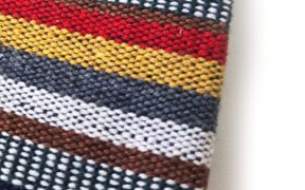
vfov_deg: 17.9
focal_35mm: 67
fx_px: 557
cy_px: -72
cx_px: -14
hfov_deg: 28.4
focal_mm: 5.4
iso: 50
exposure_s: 1/172
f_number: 1.8
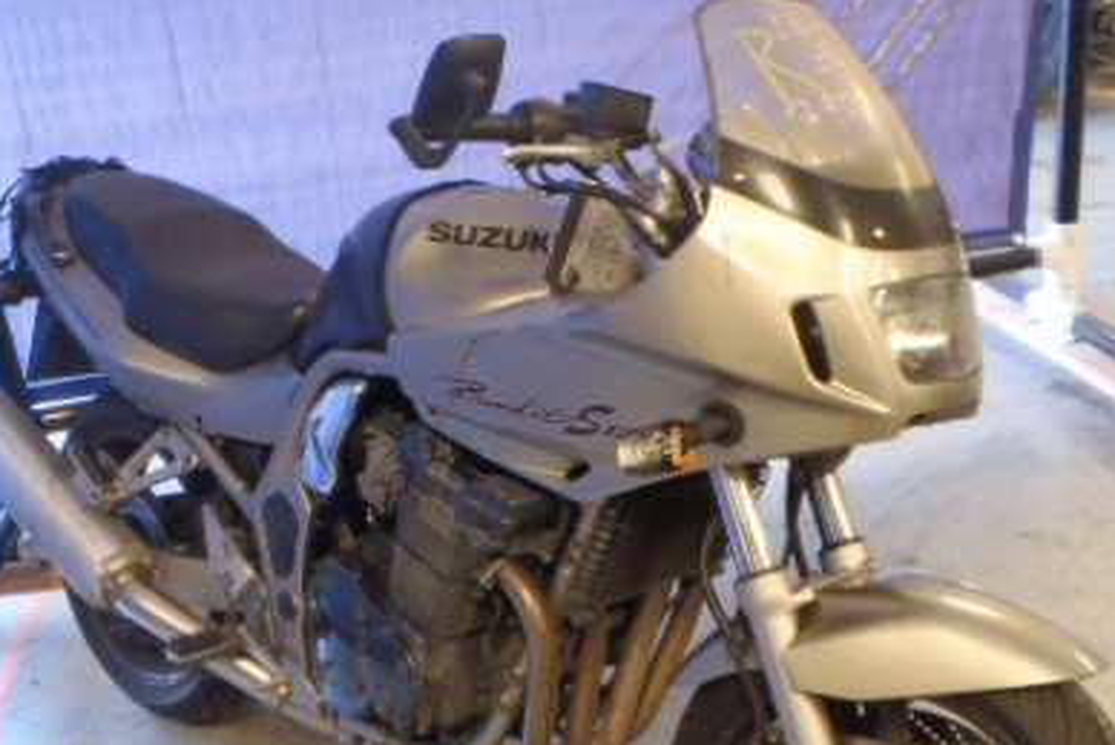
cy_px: 547
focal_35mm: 48
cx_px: 477
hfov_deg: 41.0
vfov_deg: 27.8
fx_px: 1487
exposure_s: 1/15
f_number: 3.5
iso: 200
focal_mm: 5
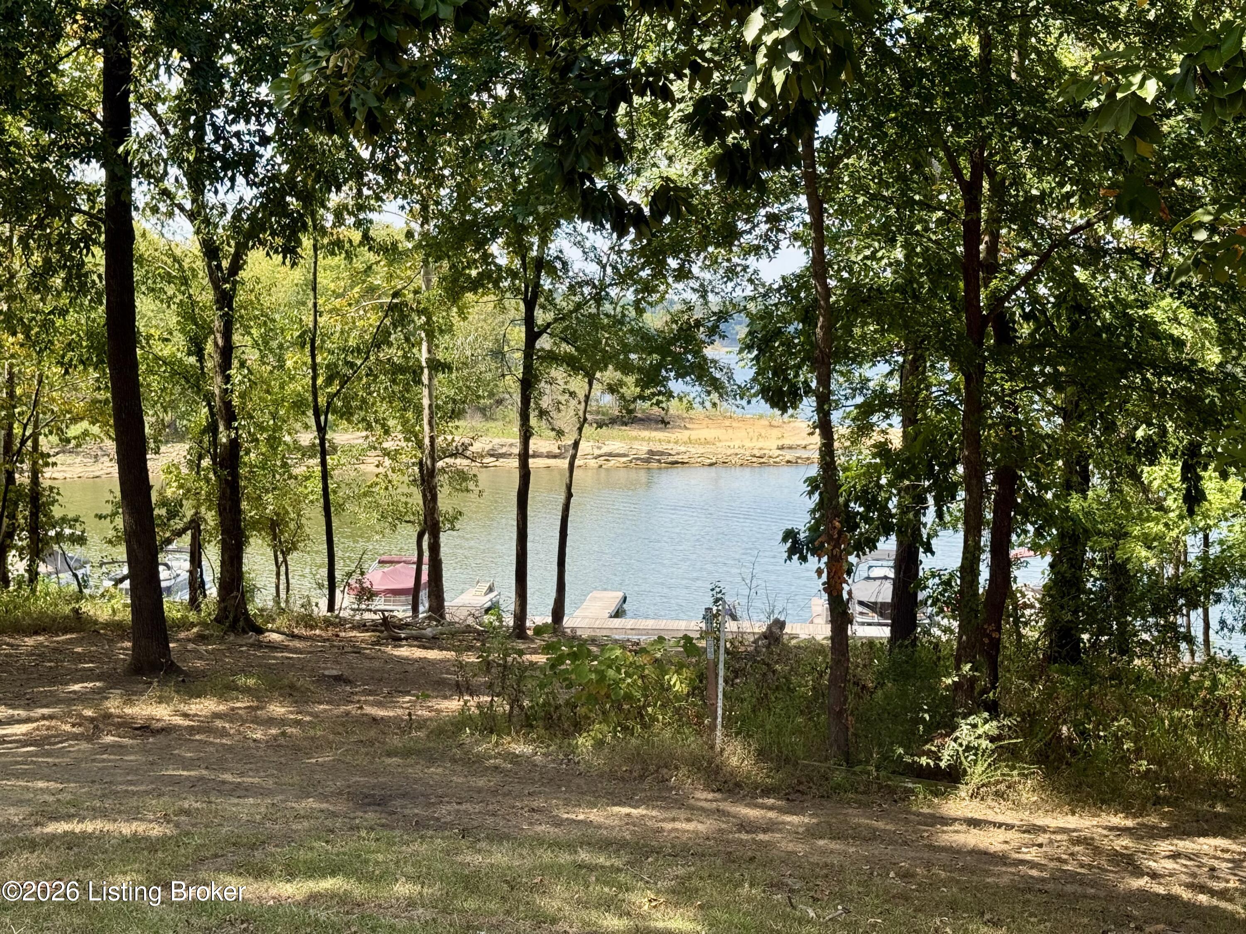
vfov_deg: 30.3
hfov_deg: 39.7
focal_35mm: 48
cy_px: 467
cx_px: 623
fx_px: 1728
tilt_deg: -3.8
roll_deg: -1.1
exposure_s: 1/1149
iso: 64
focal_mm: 6.76
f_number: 1.78
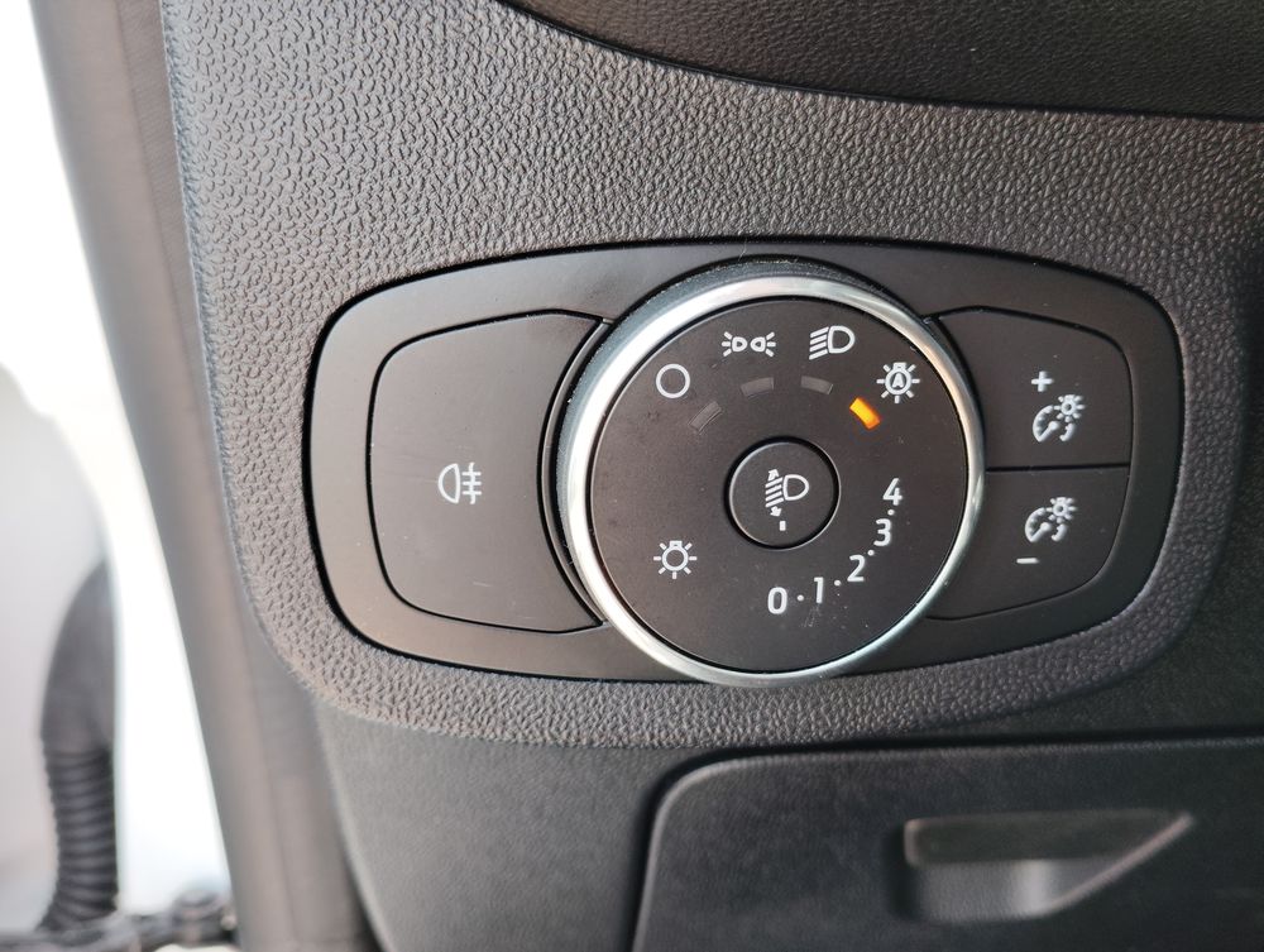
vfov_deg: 48.3
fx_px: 1060
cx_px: 632
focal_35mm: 29
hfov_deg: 61.6
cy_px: 476
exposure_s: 1/107
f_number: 1.8
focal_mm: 4.25
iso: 50
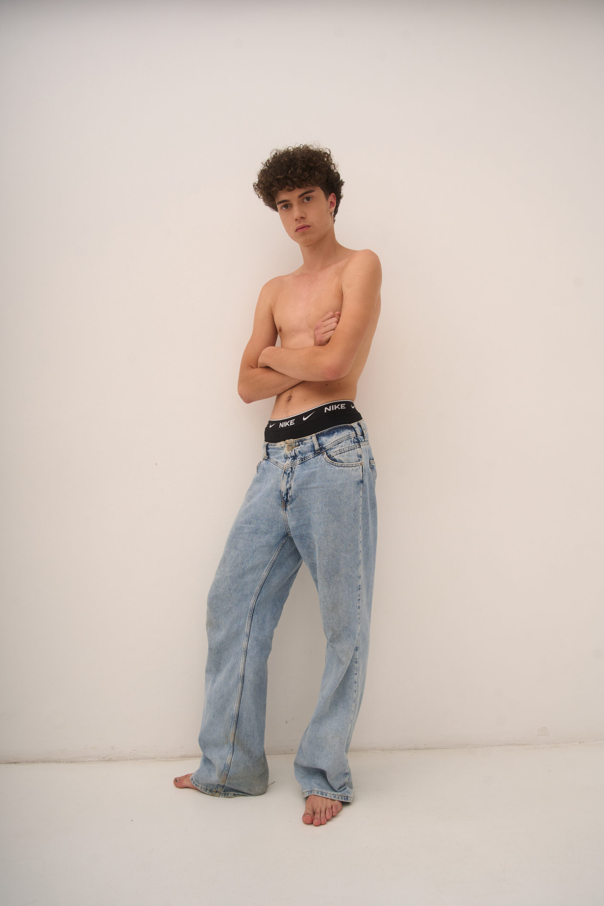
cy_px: 453
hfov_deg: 46.4
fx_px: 705
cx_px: 302
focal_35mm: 28
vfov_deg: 65.5
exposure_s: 1/200
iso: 320
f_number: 7.1
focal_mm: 28
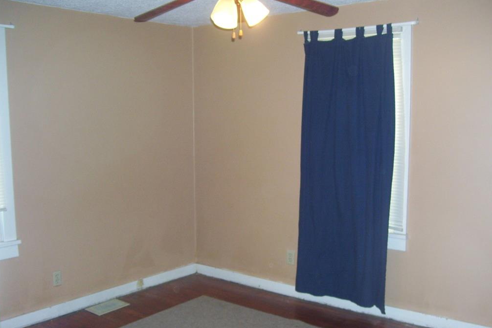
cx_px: 246
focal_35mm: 38
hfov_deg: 50.7
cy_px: 179
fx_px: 519
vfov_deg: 35.0
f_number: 2.7
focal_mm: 6
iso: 200
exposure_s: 1/60
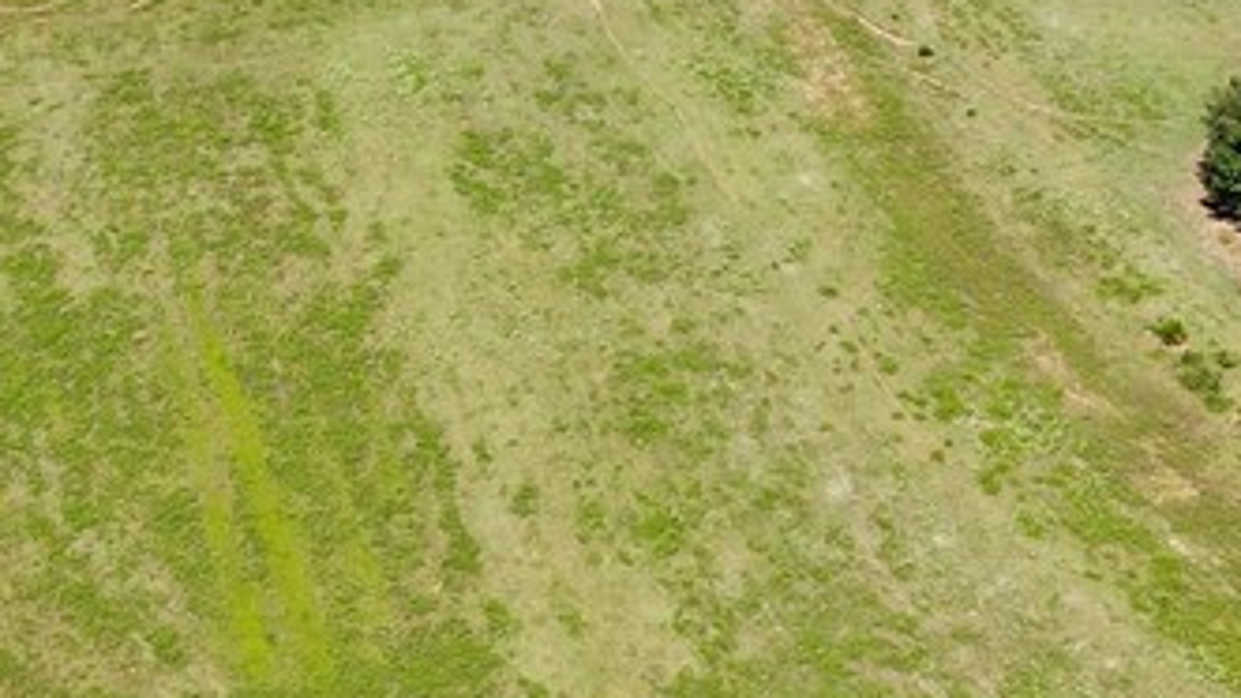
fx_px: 2665
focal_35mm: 81
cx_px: 352
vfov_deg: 14.6
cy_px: -49
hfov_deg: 26.0
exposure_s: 1/500
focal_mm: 4.5
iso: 100
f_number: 2.8
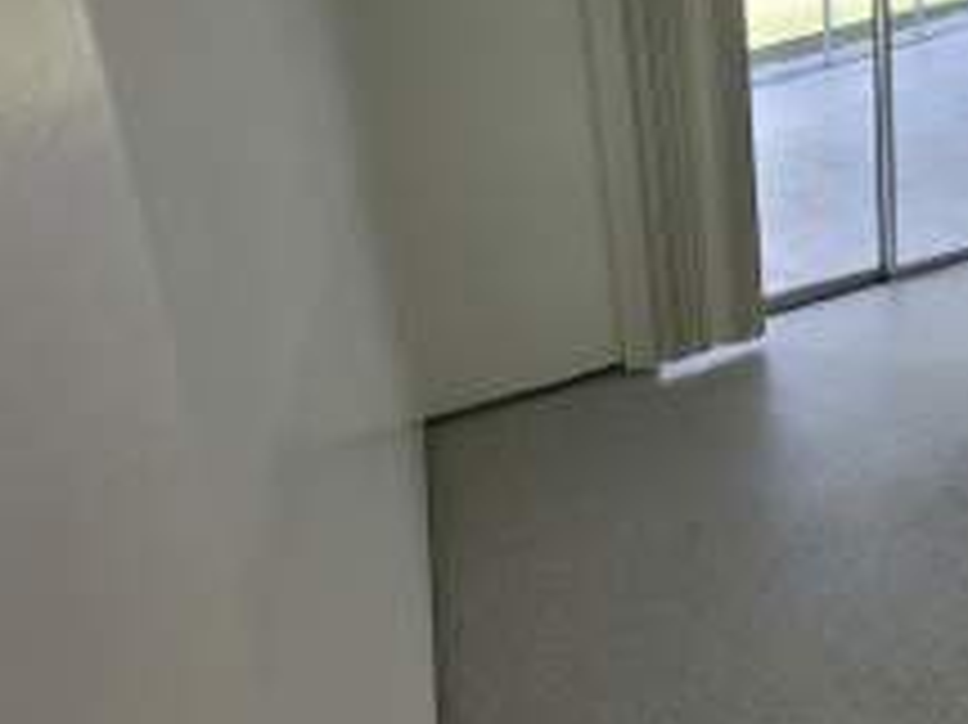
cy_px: 108
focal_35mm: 29
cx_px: 968
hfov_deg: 50.1
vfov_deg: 44.9
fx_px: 811
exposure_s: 1/60
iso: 125
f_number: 2.2
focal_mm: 1.74
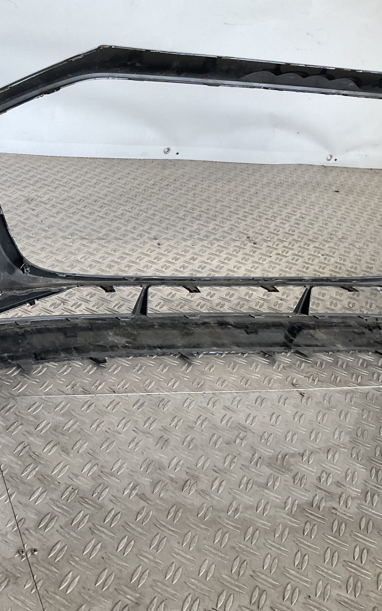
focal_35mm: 42
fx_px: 700
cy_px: 311
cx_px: -7
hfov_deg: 28.5
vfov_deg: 47.2
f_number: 1.8
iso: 64
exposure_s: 1/100
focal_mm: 3
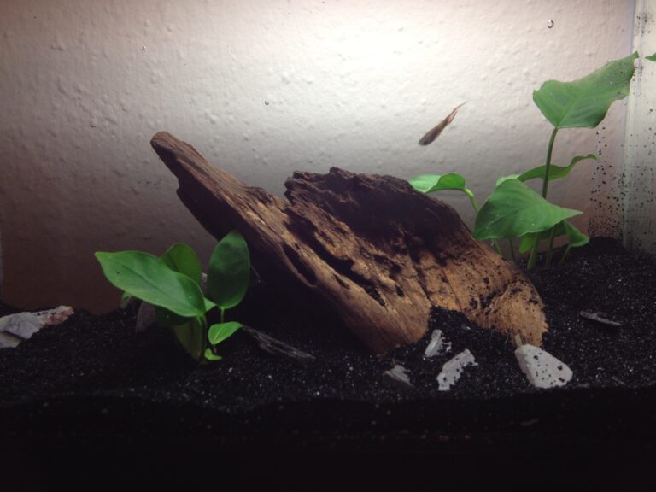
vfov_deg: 40.7
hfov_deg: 52.6
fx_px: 663
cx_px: 328
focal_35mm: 35
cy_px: 246
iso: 64
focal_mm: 4.28
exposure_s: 1/30
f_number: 2.4
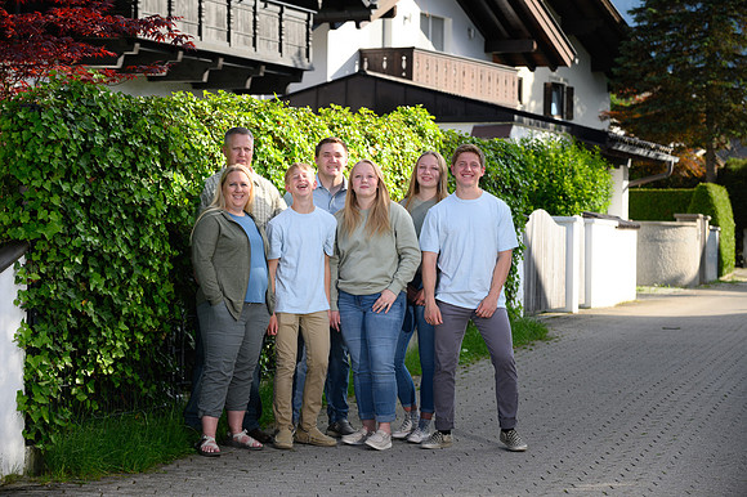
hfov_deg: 20.0
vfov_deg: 13.4
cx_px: 374
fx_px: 2115
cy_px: 248
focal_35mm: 102
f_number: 5.6
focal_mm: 102
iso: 400
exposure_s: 1/800
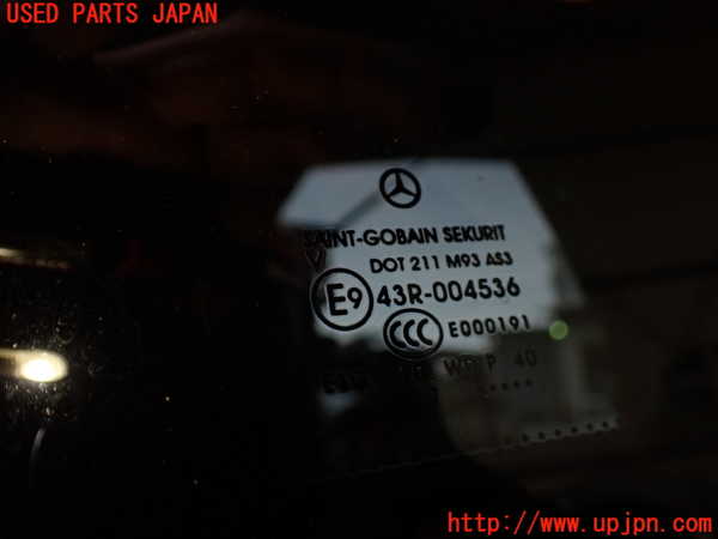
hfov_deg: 60.0
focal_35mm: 30
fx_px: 622
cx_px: 359
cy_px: 270
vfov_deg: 46.8
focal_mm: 5.4
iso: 200
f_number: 2.3
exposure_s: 1/125
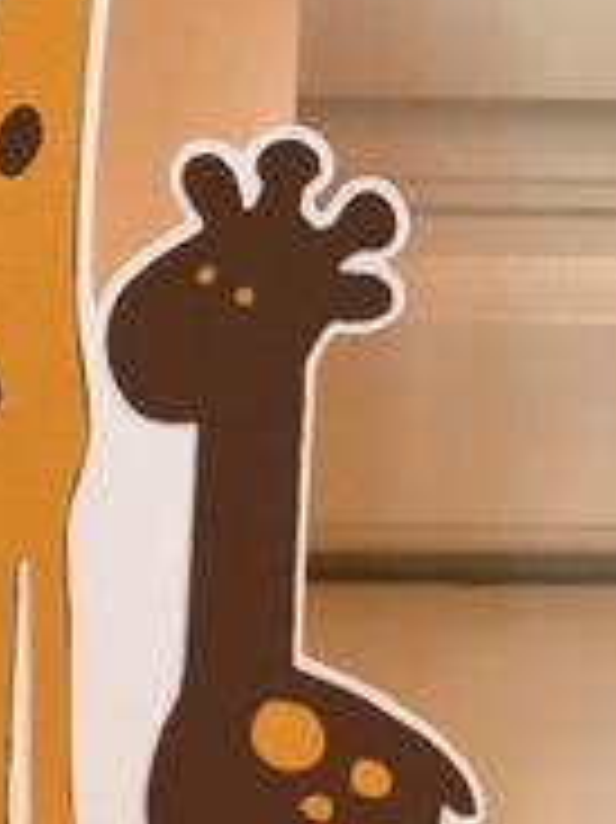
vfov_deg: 27.7
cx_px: -65
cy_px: 185
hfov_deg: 20.3
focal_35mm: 69
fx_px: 1639
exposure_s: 1/25
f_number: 1.8
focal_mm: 3.99
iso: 40
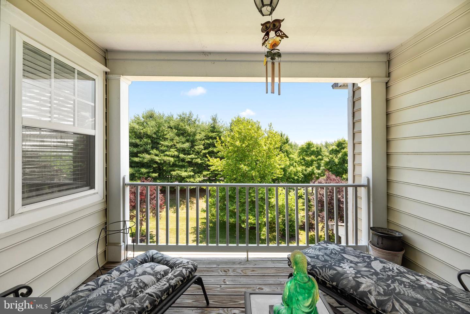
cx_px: 235
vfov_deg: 81.2
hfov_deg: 104.2
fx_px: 183
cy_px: 157
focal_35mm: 14
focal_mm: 14
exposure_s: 1/500
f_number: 8
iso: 250
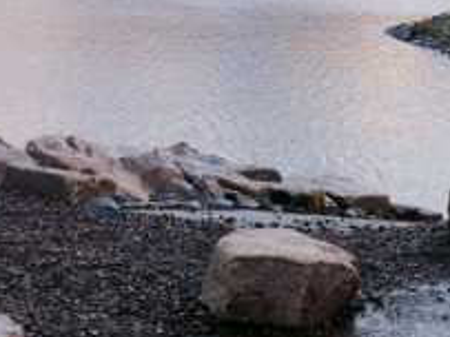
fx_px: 1325
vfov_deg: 13.8
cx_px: 184
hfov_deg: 19.3
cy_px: -126
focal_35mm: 102
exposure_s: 1/535
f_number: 1.8
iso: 50
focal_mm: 5.6
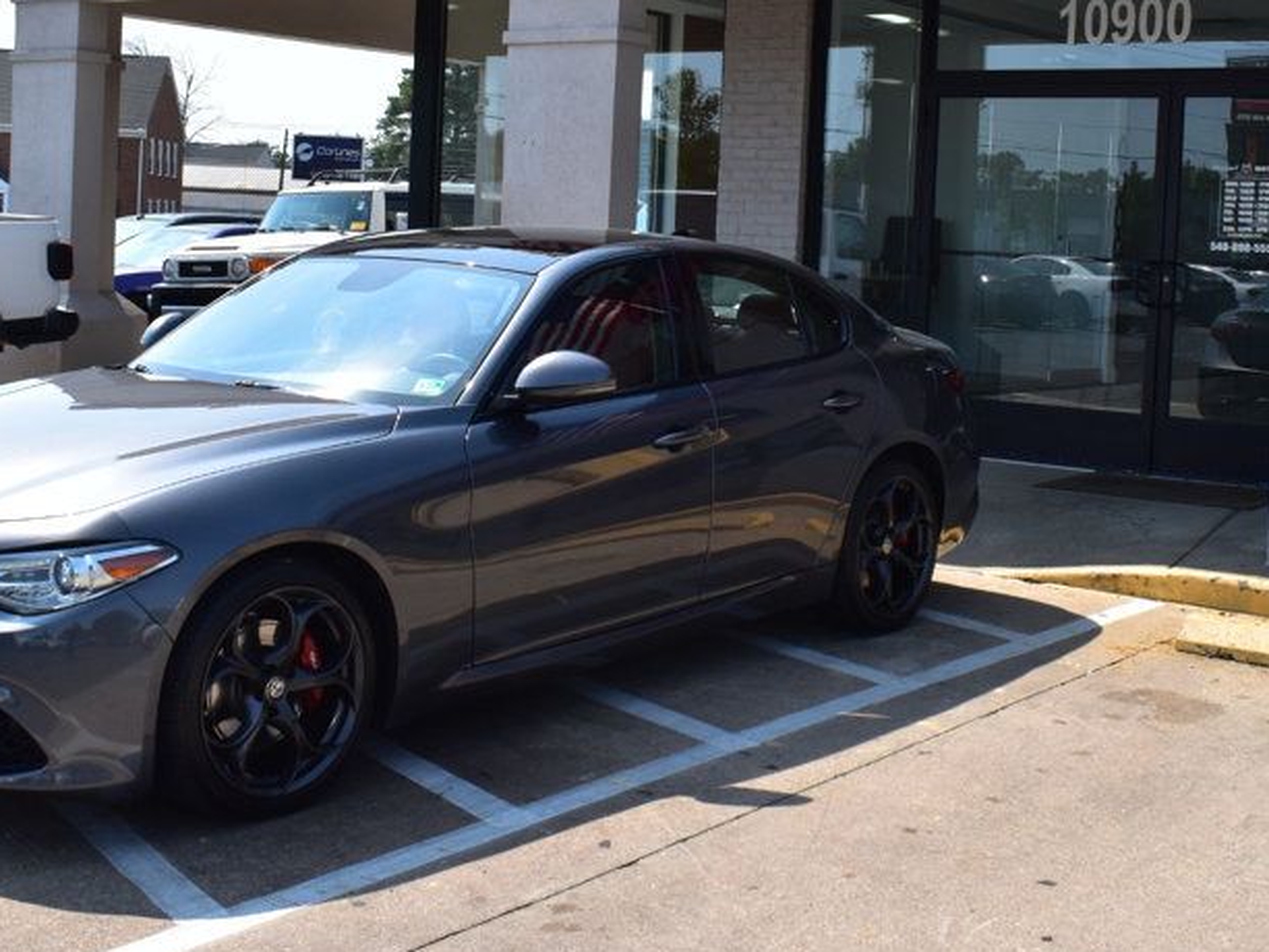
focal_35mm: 53
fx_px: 1943
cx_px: 774
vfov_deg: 27.4
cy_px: 325
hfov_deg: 36.0
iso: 400
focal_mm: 22
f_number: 11
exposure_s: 1/500
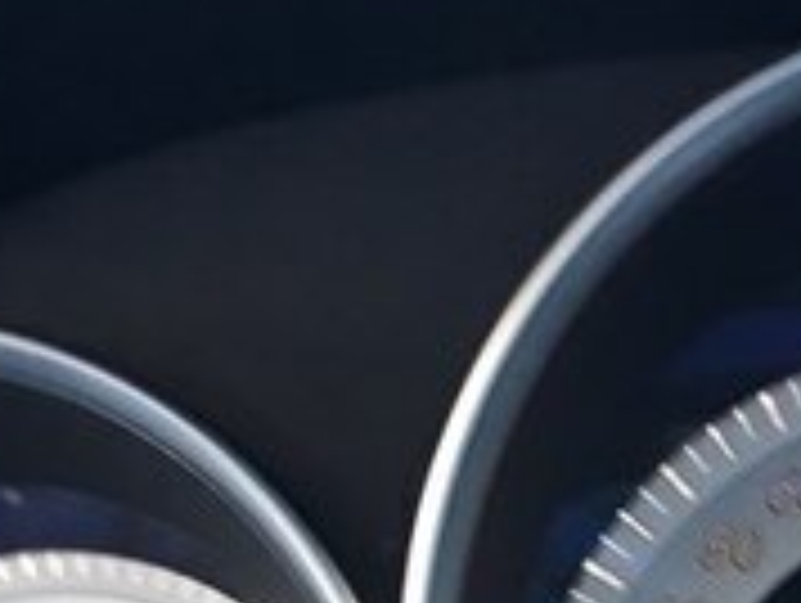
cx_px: 842
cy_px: 839
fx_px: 2317
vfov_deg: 14.1
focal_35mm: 100
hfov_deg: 19.0
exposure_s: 1/25
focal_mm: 3.71
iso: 200
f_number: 1.7
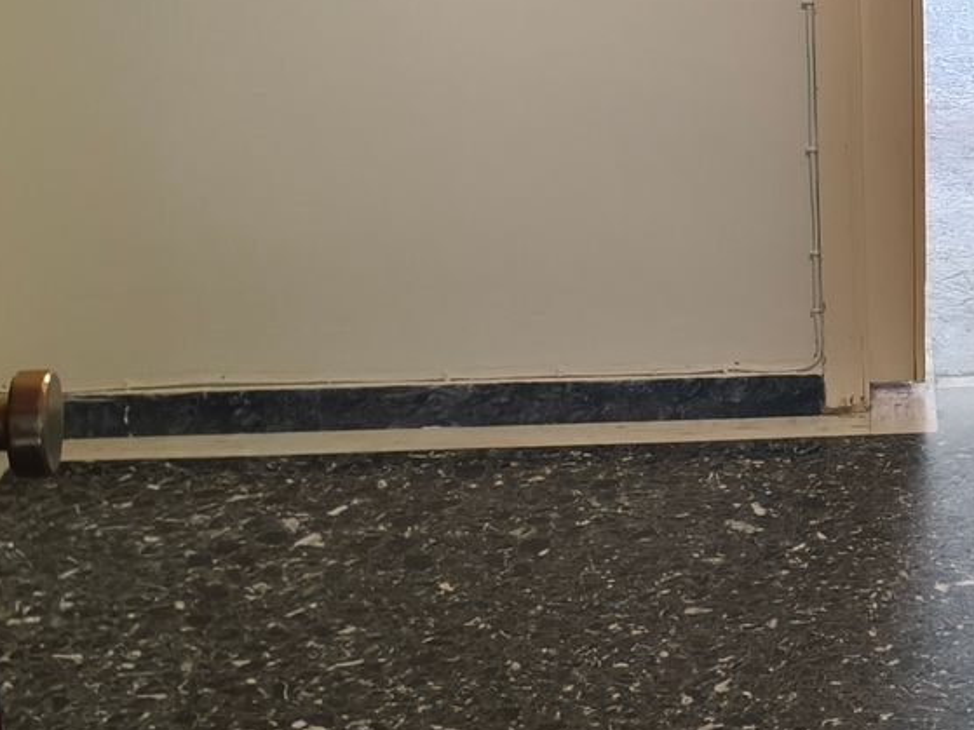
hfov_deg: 19.4
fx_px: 2616
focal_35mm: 93
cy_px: -16
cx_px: 1284
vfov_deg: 15.6
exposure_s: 1/50
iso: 640
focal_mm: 4.94
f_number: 1.5
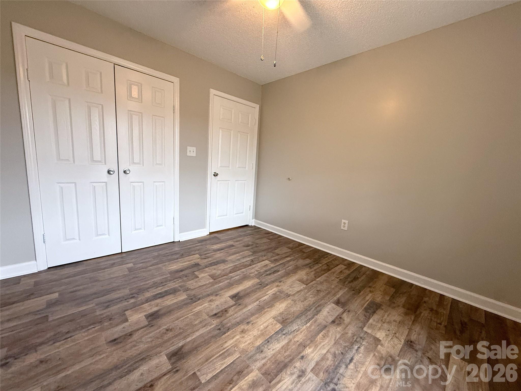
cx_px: 260
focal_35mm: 14
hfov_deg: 102.1
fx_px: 211
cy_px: 196
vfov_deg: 85.7
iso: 400
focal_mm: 2.22
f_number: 2.2
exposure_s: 1/60
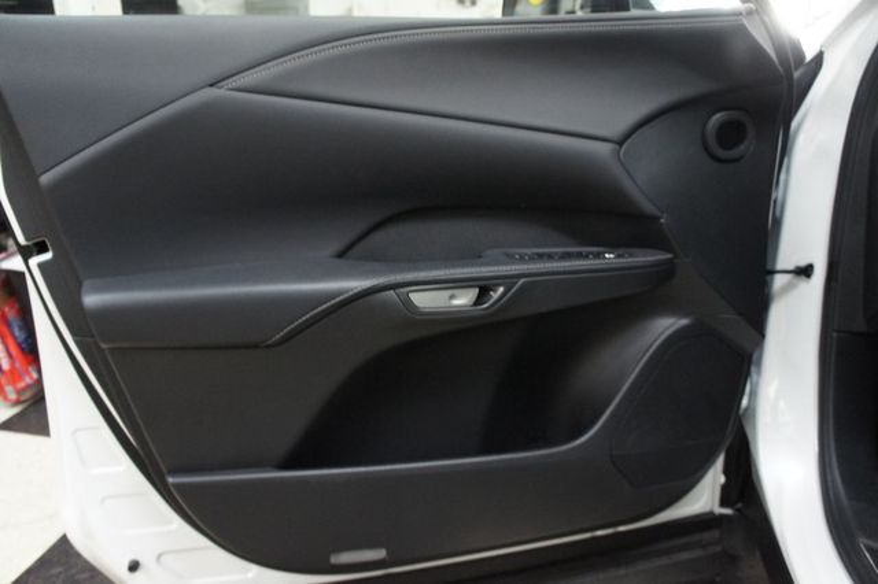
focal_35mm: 27
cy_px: 292
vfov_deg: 47.9
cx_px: 439
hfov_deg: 67.4
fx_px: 658
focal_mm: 18
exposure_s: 1/50
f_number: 3.5
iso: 1600
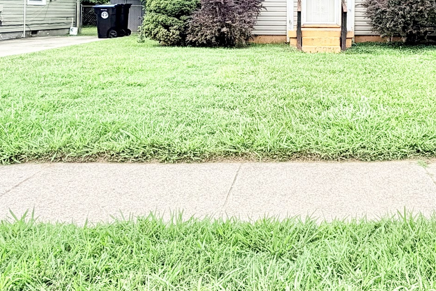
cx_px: 338
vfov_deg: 28.5
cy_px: -6
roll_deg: -0.5
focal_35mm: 44
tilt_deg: +1.5
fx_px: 533
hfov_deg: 42.8
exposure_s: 1/638
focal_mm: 2.22
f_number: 2.2
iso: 40
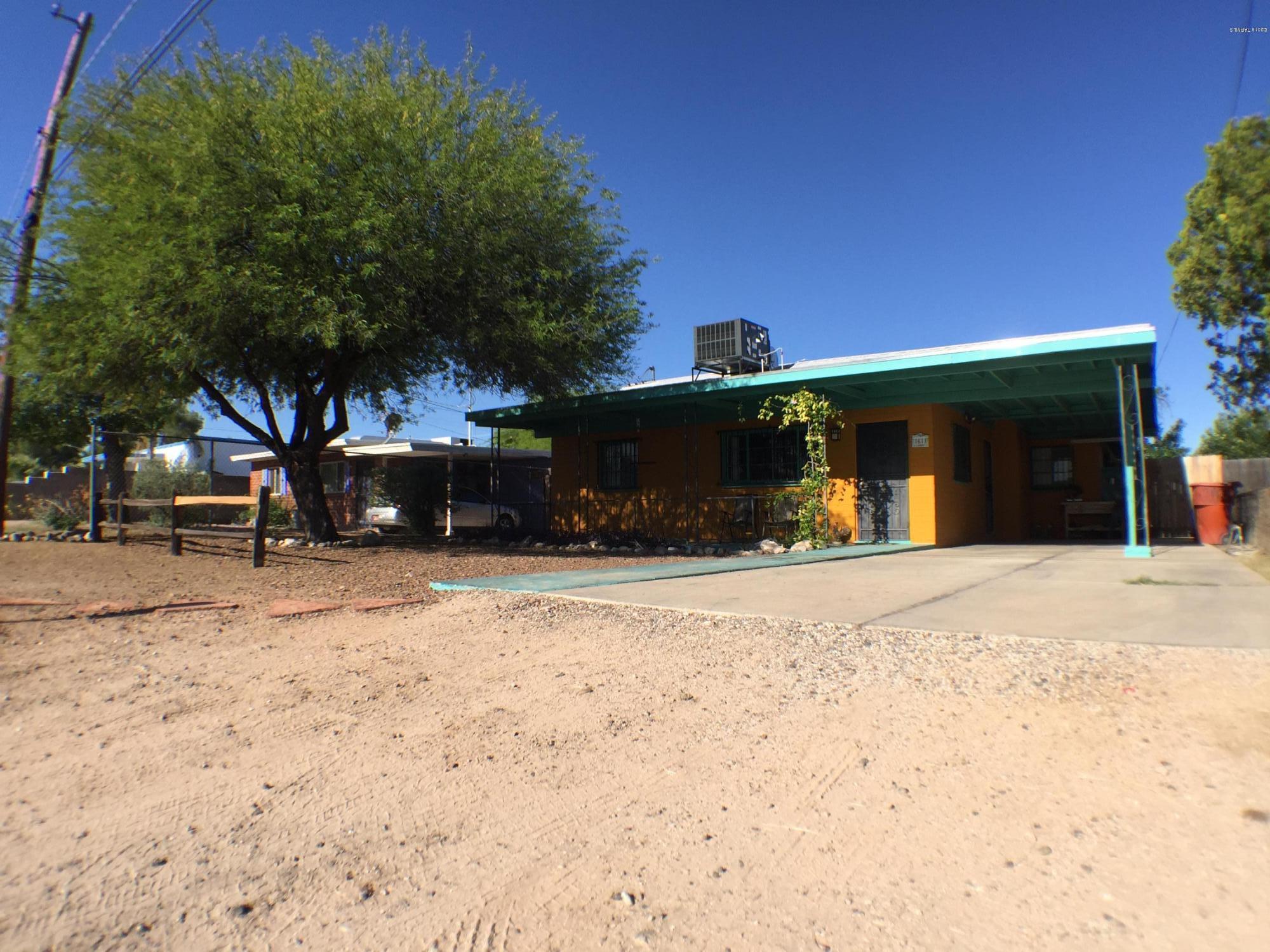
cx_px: 635
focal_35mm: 29
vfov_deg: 48.2
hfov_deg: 61.7
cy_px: 476
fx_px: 1064
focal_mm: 4.15
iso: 32
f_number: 2.2
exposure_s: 1/1647
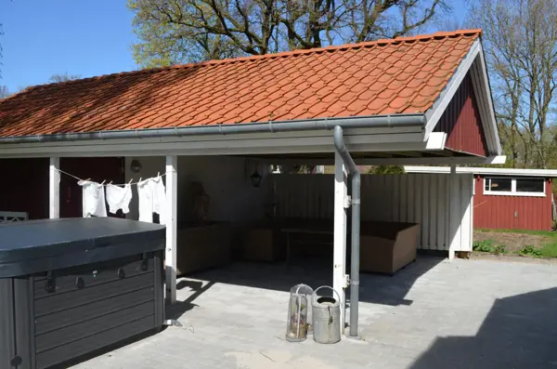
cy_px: 184
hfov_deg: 57.3
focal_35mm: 33
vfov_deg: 39.8
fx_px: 509
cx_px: 278
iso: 100
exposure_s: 1/320
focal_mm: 22
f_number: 9
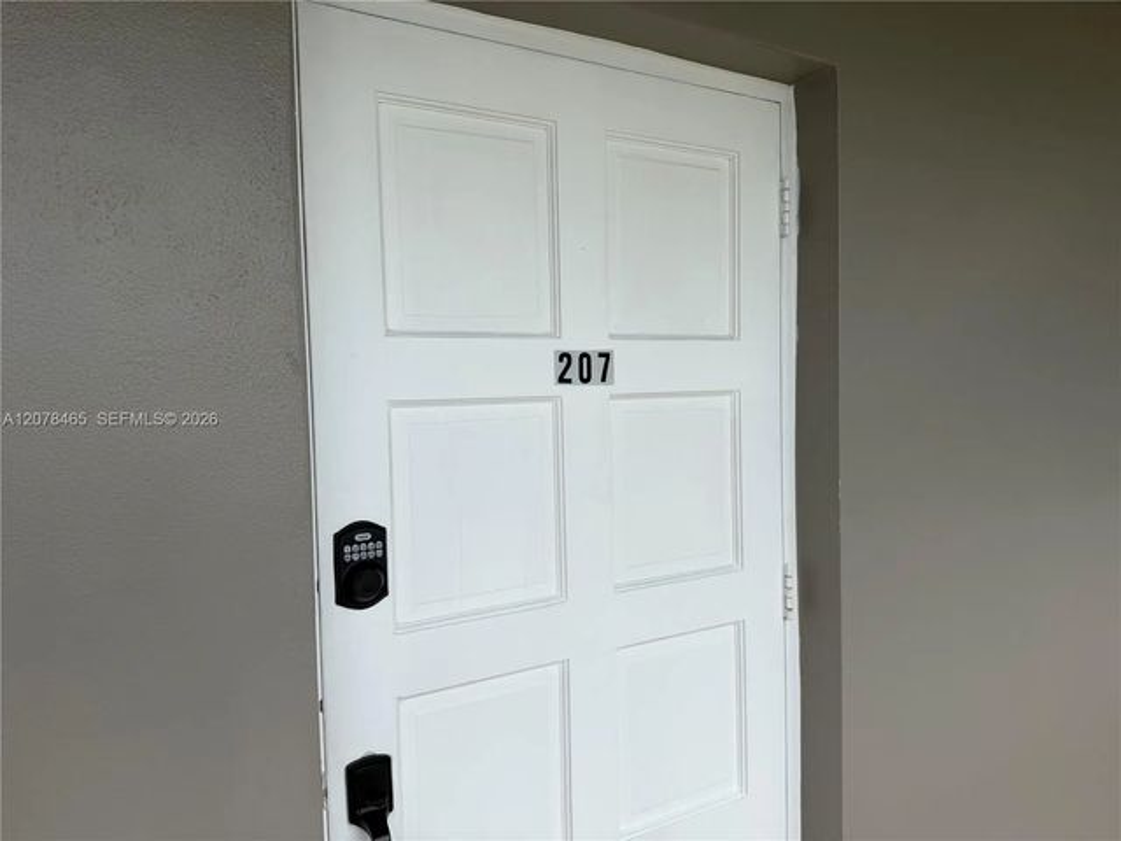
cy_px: 420
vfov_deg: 56.8
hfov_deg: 71.6
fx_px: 777
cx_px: 560
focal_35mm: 24
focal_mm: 6.76
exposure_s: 1/2169
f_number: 1.78
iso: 80
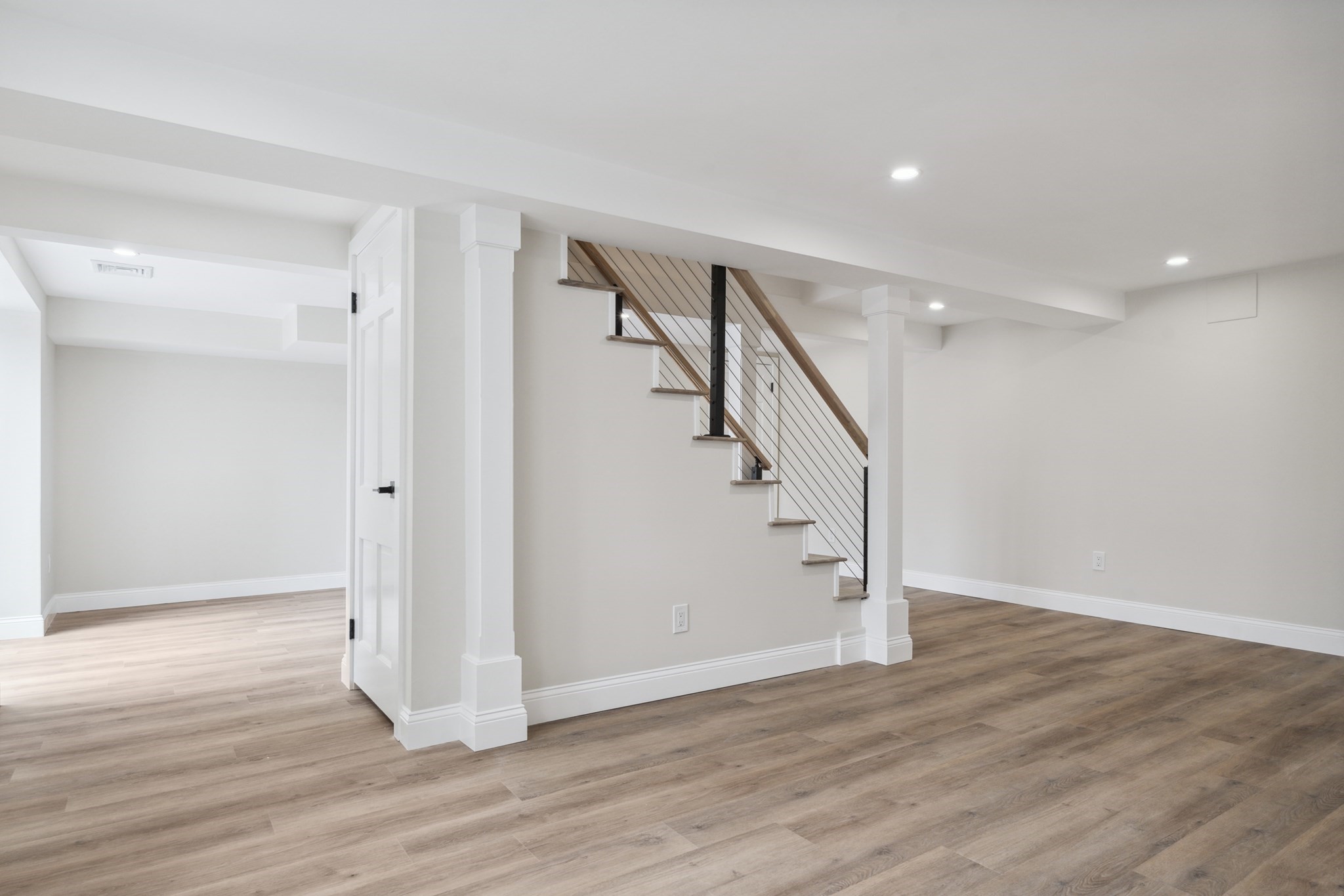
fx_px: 765
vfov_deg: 60.7
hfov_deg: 82.6
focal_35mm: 20
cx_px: 672
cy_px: 448
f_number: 8
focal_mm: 20.5
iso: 320
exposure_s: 1/40
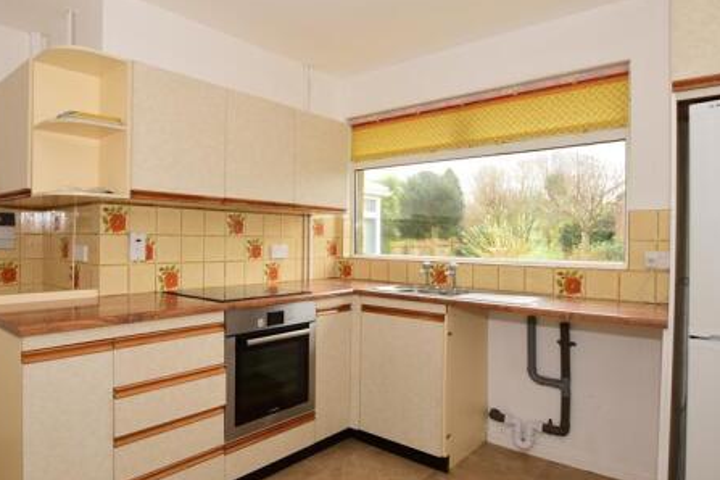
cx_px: 301
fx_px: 440
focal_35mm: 22
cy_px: 242
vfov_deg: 57.2
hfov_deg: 78.0
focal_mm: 10
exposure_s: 1/160
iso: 640
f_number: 6.3
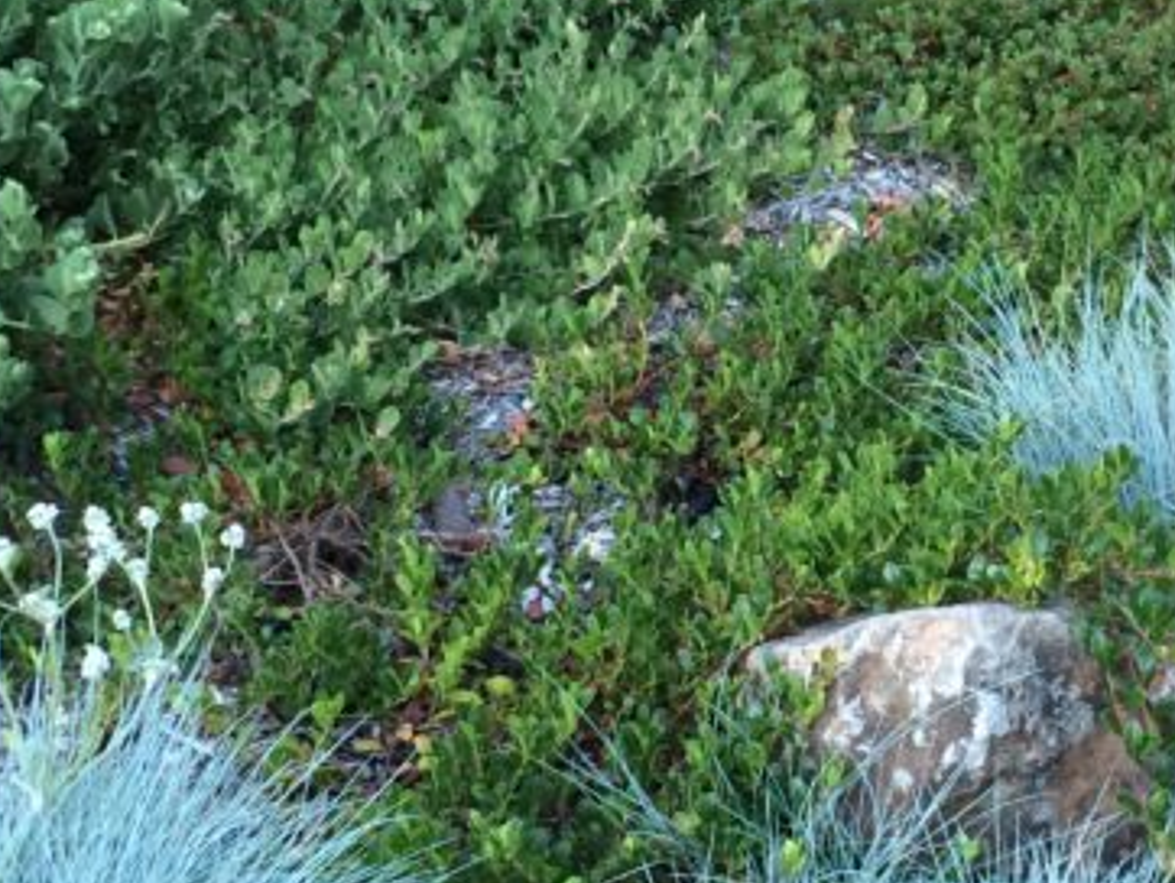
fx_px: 2785
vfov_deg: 18.0
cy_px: 370
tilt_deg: -29.7
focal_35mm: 82
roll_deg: -1.7
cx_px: 938
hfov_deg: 23.5
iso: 40
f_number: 2.2
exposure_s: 1/40
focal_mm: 4.15
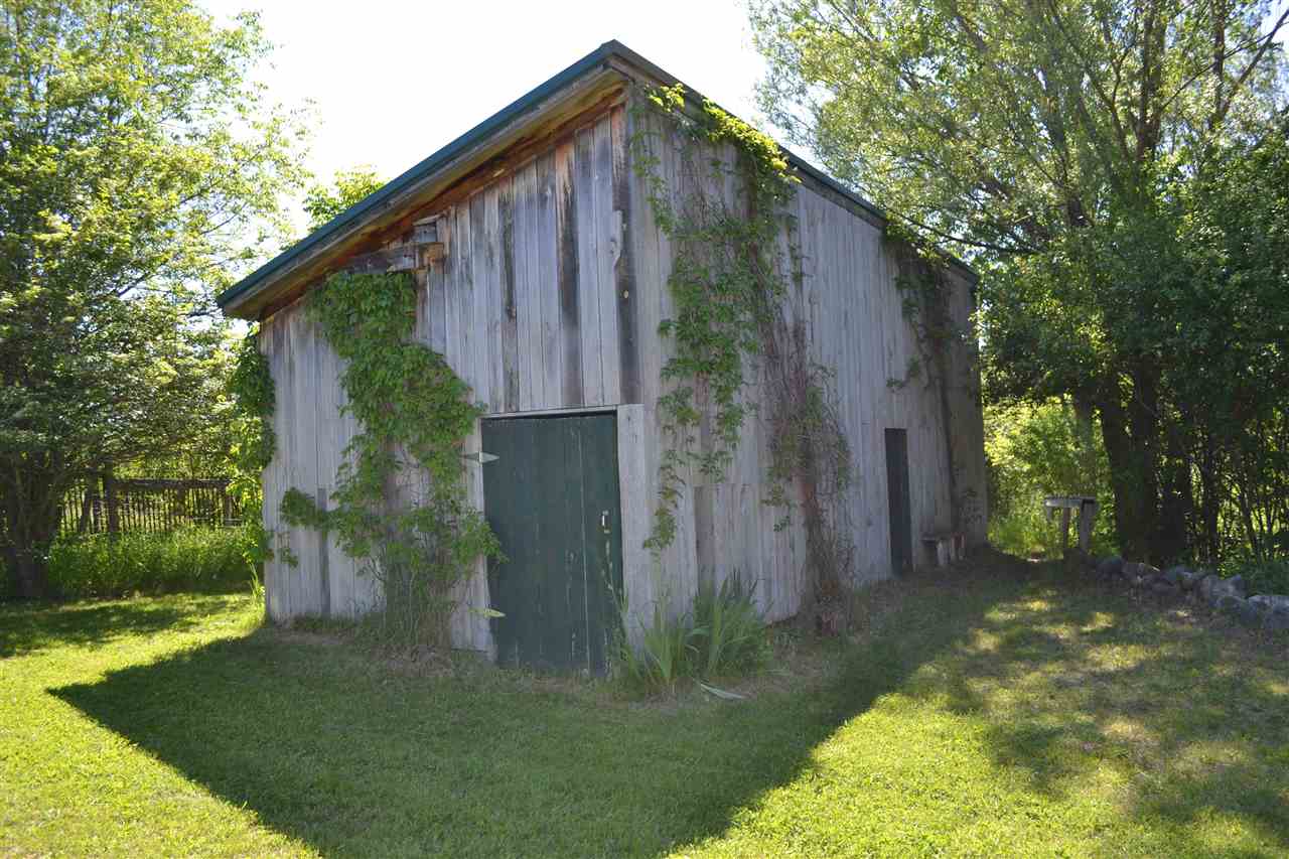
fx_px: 967
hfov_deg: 67.4
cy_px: 430
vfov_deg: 47.9
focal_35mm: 27
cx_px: 644
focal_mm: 18
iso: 100
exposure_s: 1/200
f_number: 5
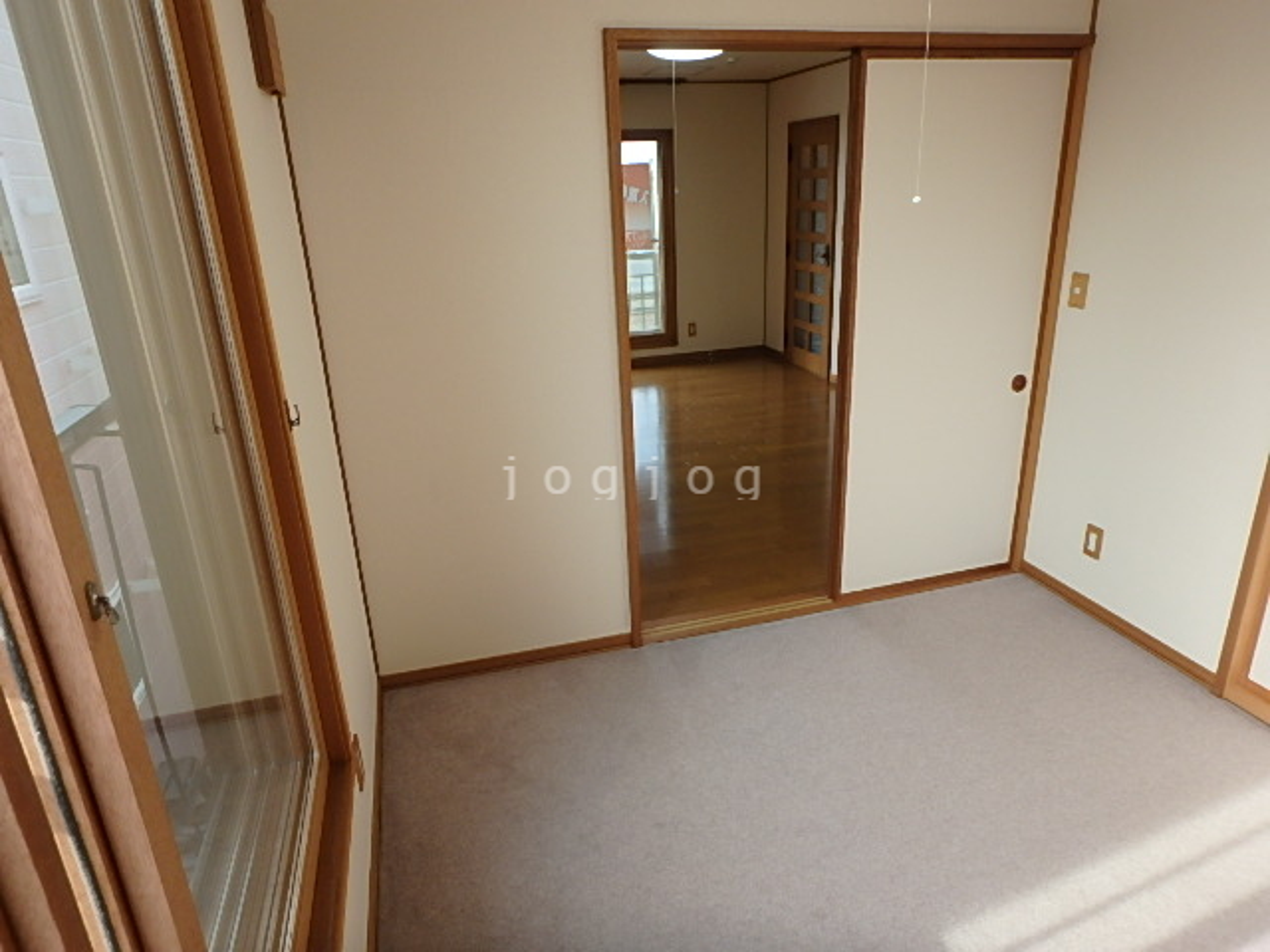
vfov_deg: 63.4
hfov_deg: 79.0
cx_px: 635
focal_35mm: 21
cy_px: 476
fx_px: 770
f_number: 3.5
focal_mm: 3.7
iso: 160
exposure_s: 1/60
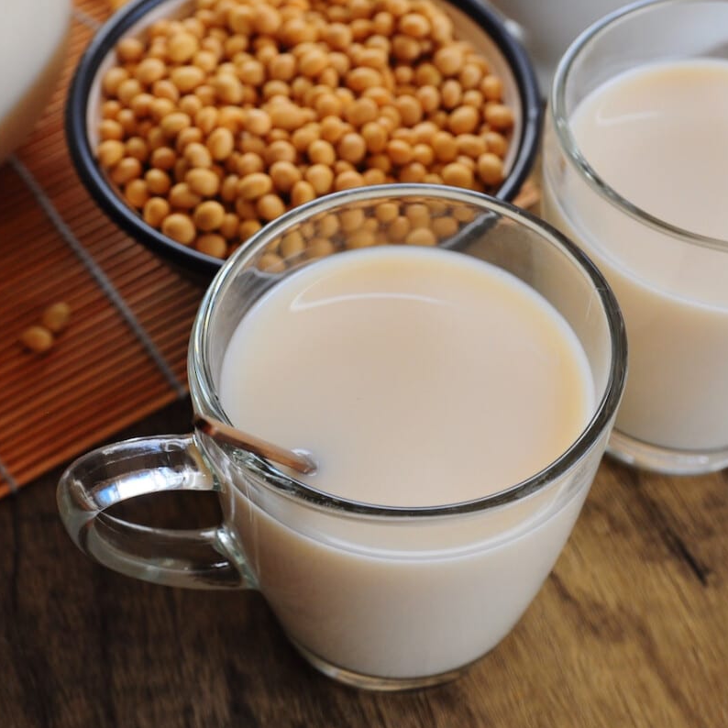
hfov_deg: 22.5
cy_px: 365
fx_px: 1832
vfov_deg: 22.5
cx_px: 305
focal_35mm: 77
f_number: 6.7
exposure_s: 1/250
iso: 400
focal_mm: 40
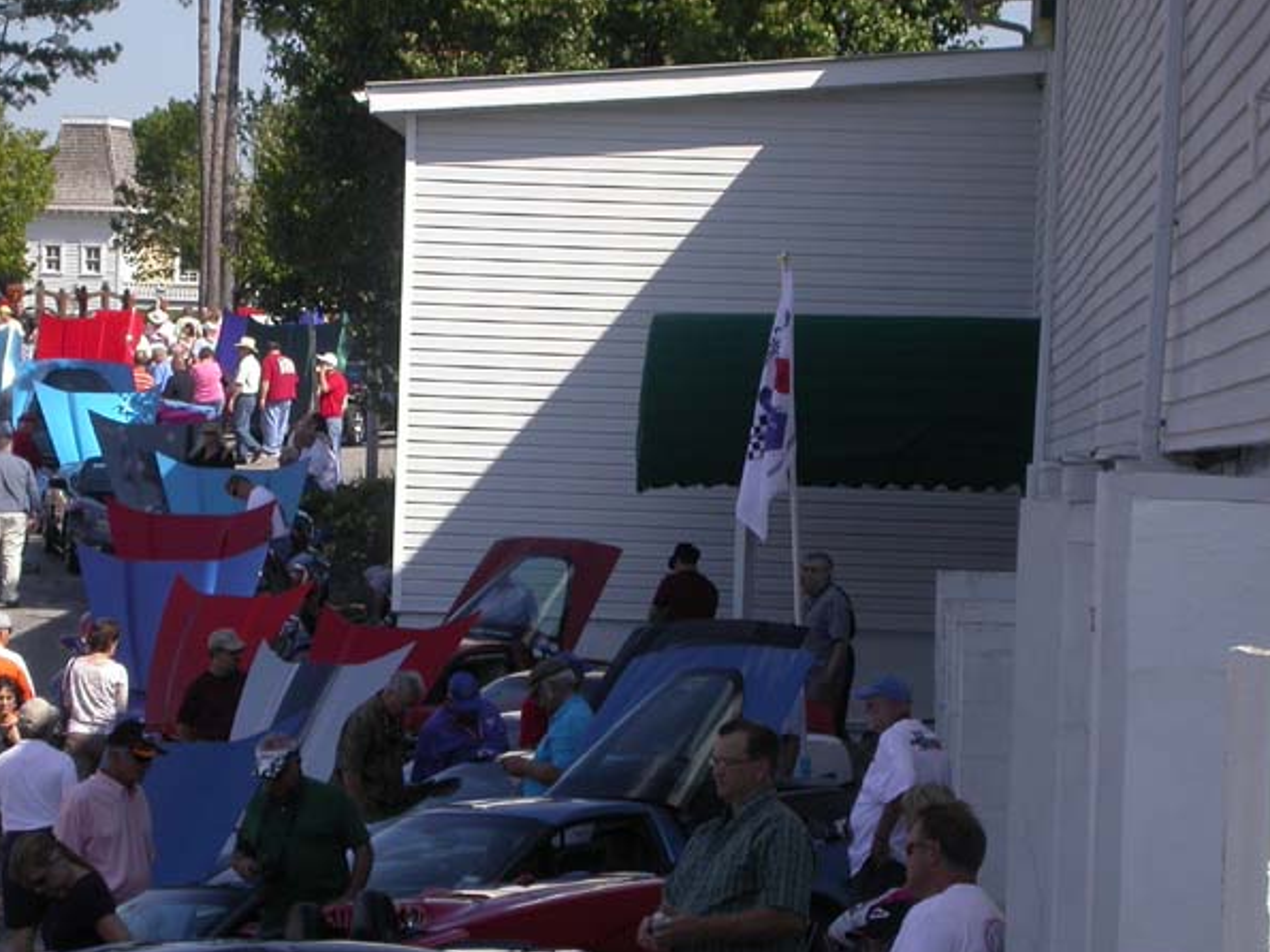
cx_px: 538
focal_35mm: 168
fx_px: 6162
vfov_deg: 8.8
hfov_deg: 11.8
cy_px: 521
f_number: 6.4
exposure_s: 1/420
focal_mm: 25.9
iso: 100
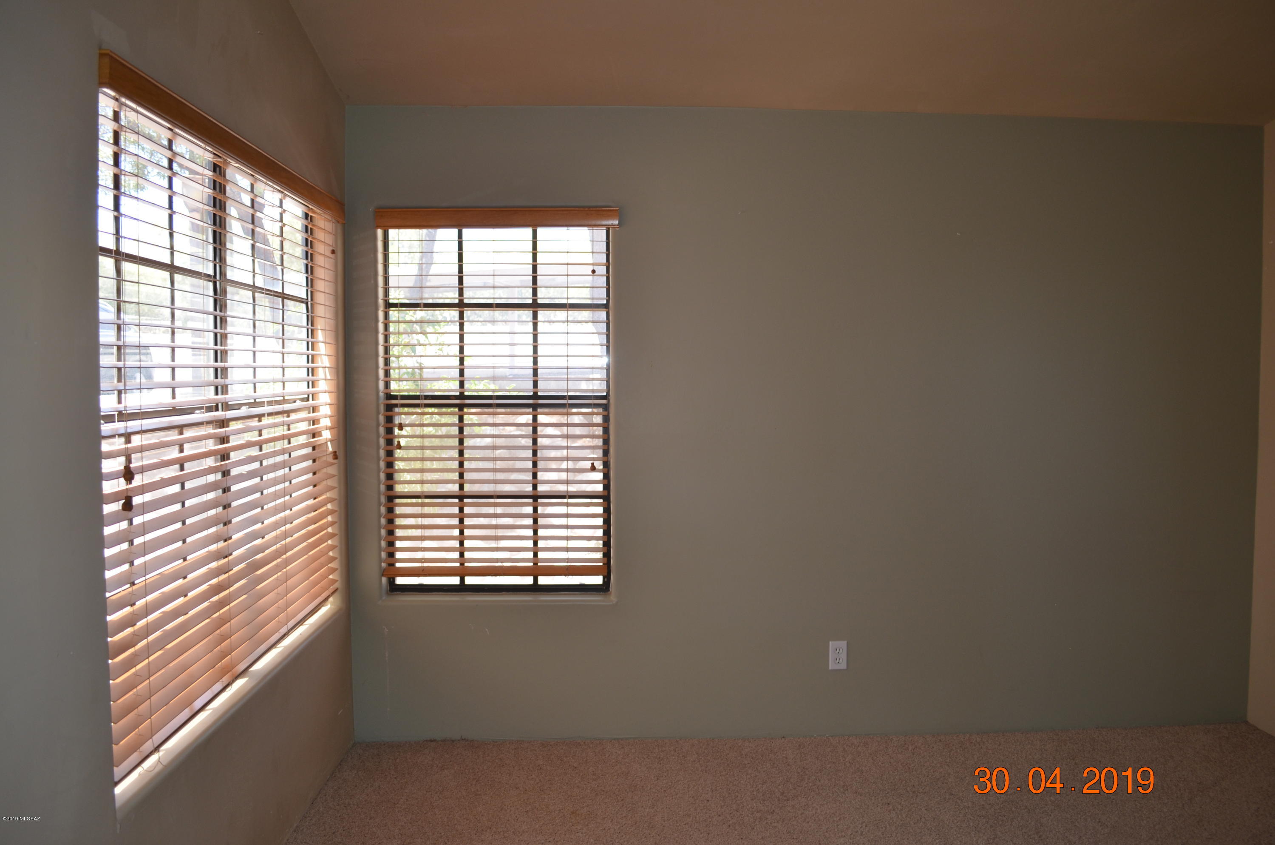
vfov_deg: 47.7
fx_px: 954
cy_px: 422
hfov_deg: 67.5
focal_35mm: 27
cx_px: 638
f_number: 3.5
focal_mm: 18
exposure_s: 1/125
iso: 220
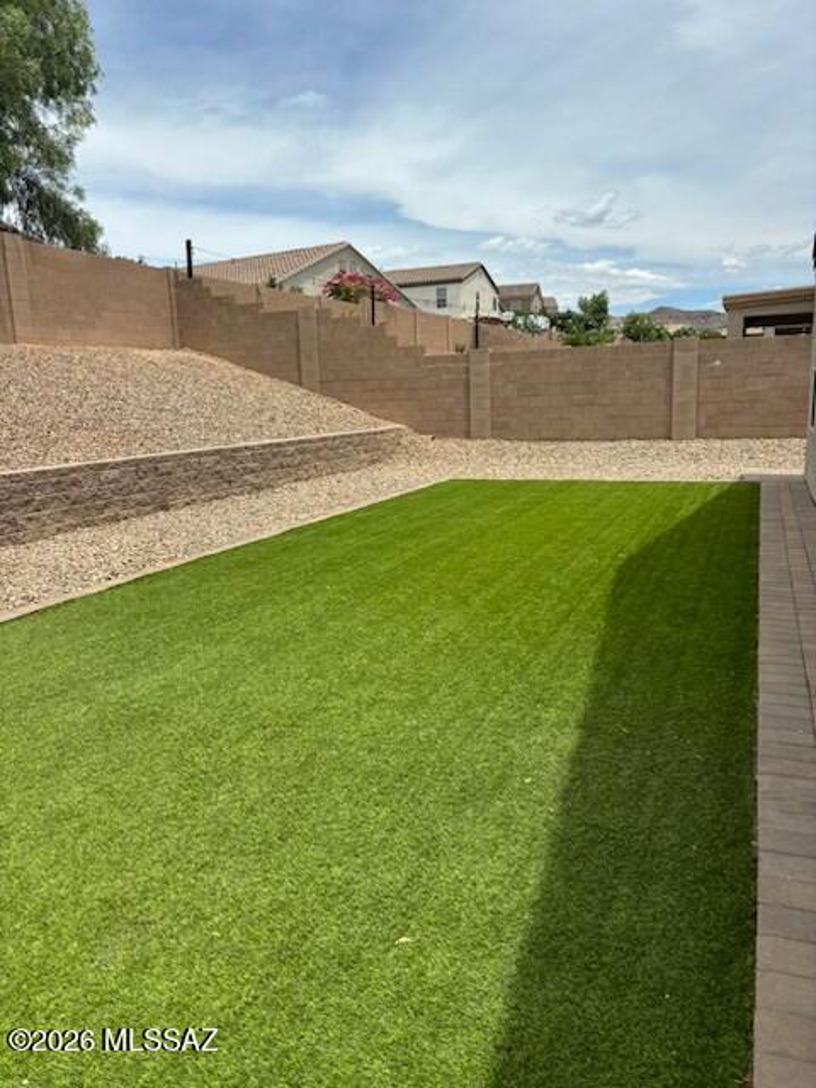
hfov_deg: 53.1
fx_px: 817
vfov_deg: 67.3
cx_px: 408
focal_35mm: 26
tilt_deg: -10.9
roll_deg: +2.0
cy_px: 544
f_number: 1.6
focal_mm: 5.96
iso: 50
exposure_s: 1/3650
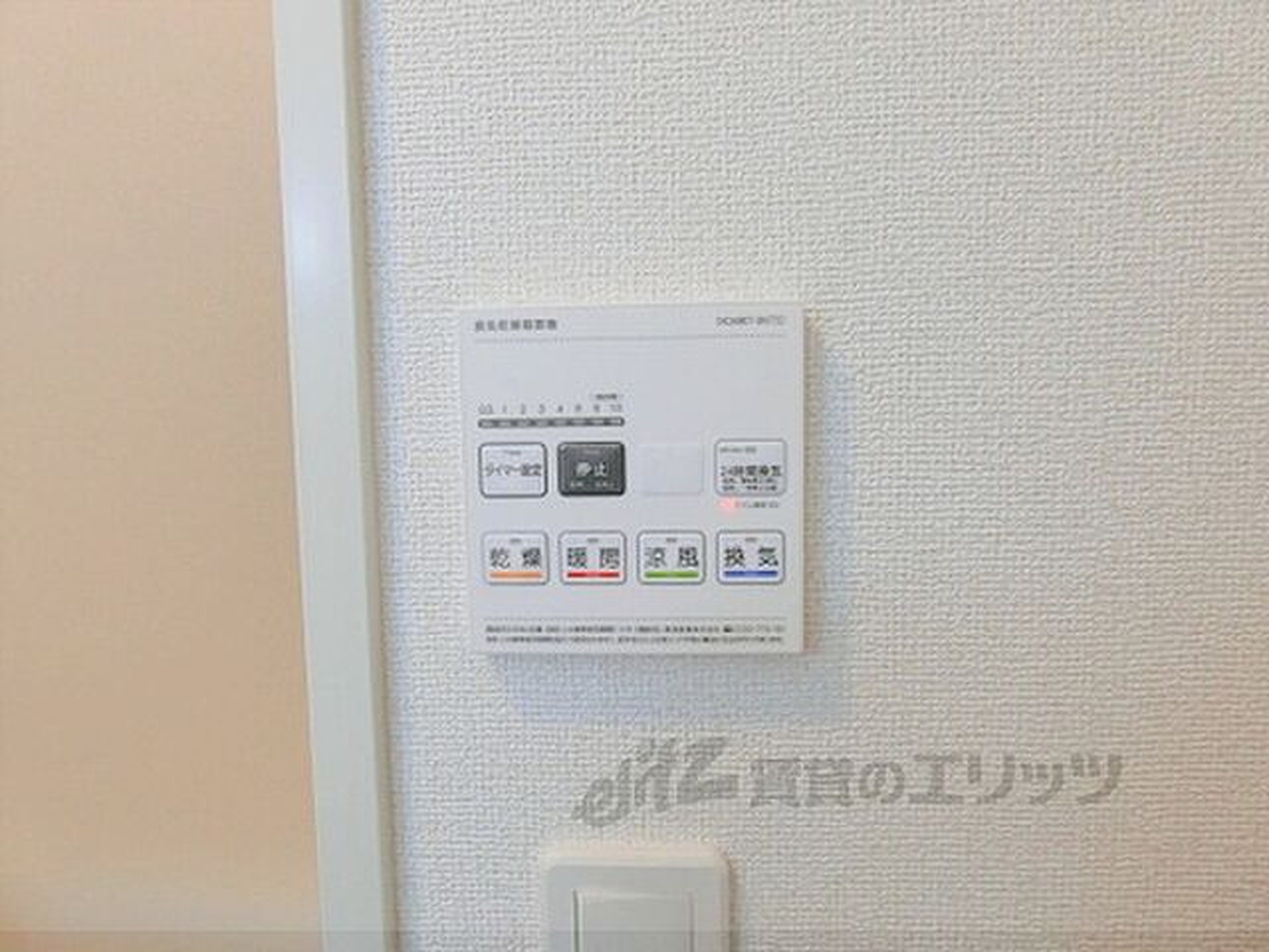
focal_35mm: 19
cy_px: 476
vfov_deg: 68.7
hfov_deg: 84.7
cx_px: 634
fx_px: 697
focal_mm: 4.06
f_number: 6.9
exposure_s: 1/30
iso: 500
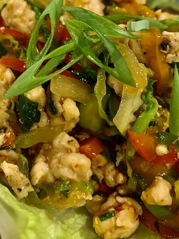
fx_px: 297
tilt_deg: -49.2
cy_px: 66
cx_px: 59
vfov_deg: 42.8
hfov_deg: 33.3
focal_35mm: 43
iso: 320
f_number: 1.8
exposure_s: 1/60
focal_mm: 4.25
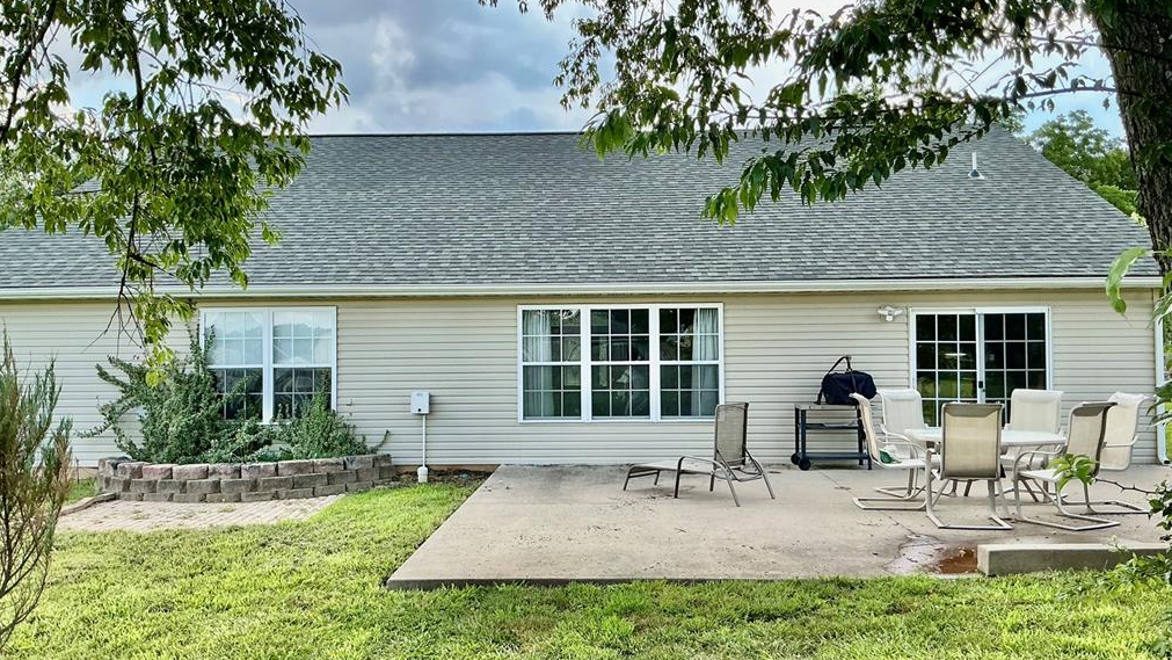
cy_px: 331
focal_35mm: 32
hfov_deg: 61.0
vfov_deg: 36.7
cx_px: 588
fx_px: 995
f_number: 1.8
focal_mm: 3
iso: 25
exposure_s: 1/457
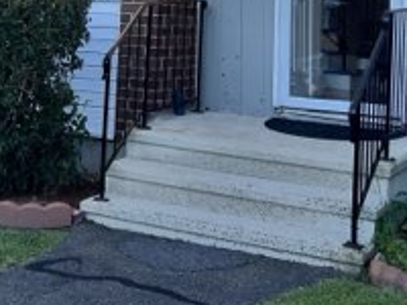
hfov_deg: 23.3
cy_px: -108
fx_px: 976
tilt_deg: +6.3
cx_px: 92
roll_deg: -3.2
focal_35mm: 83
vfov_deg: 16.6
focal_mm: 5.7
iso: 50
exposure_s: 1/1280
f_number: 1.5
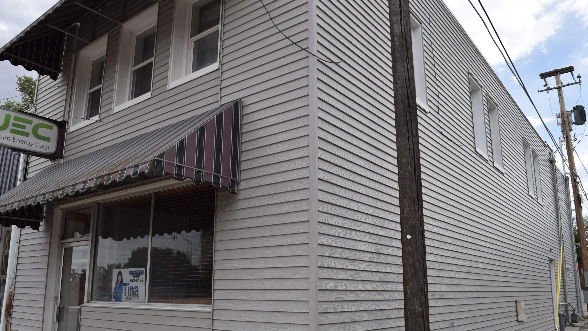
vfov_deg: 40.0
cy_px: 198
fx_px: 452
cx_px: 292
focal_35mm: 29
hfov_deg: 66.1
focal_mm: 18
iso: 200
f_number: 10
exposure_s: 1/400
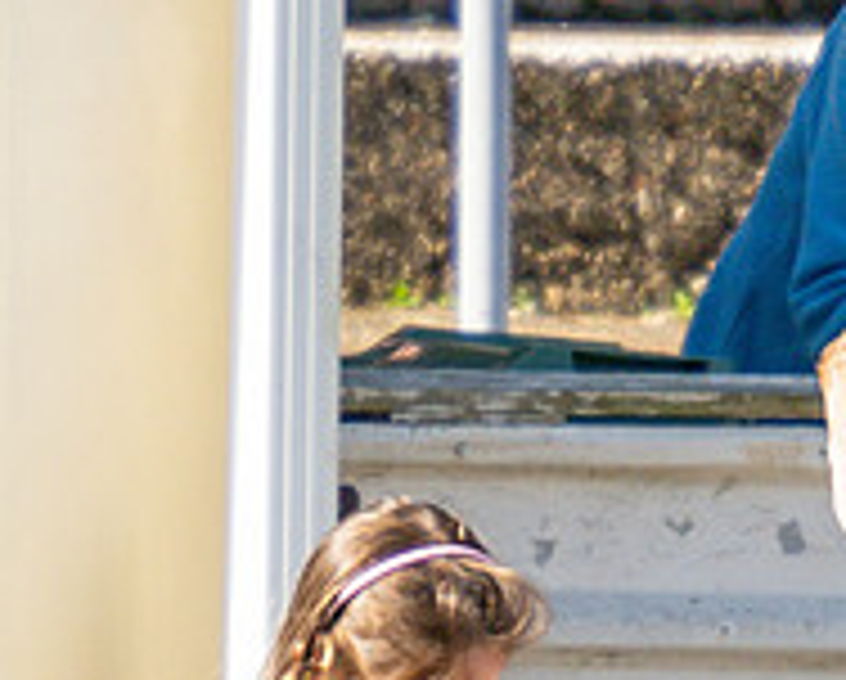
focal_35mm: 882
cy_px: 964
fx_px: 22118
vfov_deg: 1.8
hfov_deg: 2.2
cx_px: 190
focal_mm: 175
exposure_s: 1/3200
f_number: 4
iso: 400
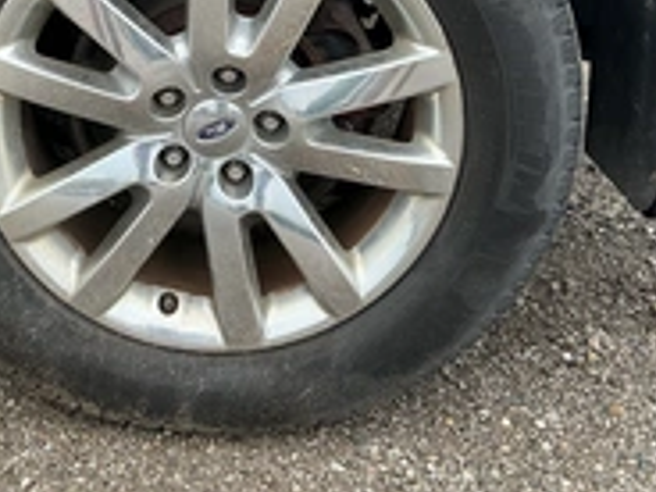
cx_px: 196
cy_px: 46
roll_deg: -8.9
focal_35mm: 61
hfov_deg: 31.3
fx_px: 1156
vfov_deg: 23.4
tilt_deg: -19.3
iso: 25
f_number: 1.8
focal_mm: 3
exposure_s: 1/312
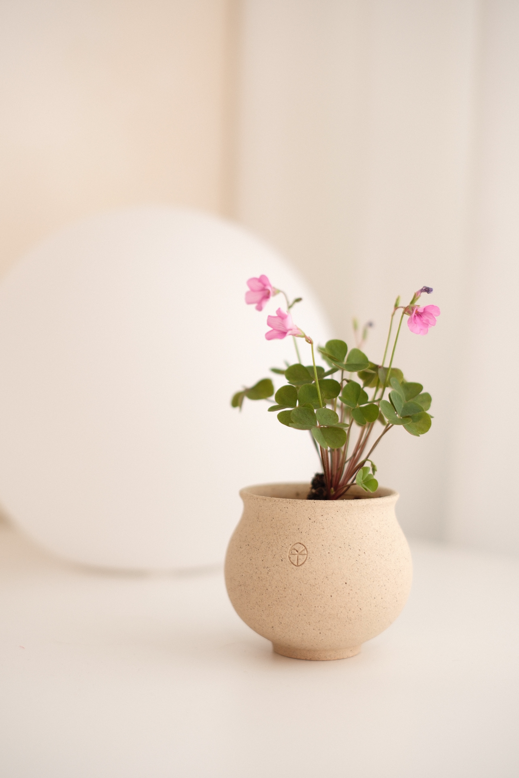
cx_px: 260
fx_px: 1146
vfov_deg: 37.5
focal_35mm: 53
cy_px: 389
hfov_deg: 25.5
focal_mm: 35
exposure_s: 1/75
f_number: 2
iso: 125
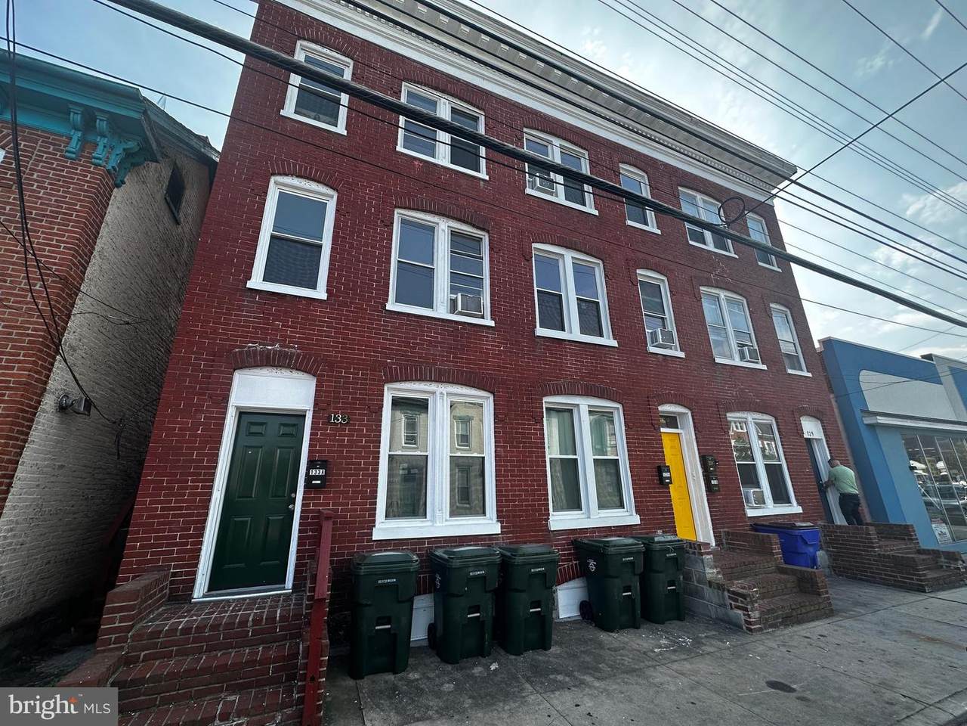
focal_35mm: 14
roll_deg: +0.9
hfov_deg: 102.1
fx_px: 391
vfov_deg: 85.7
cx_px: 484
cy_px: 363
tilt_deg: +18.7
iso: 40
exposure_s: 1/540
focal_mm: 2.22
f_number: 2.2
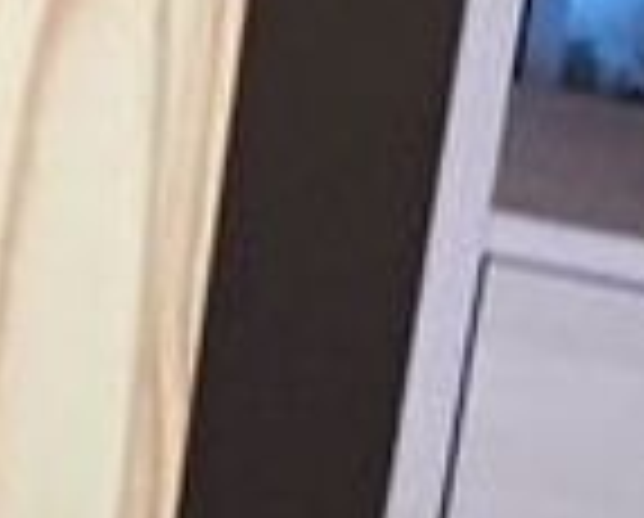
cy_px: -651
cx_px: -1576
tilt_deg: -19.2
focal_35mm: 263
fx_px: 5023
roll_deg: -0.9
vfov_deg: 5.7
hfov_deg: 6.4
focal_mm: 4.15
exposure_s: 1/33
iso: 200
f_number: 2.2
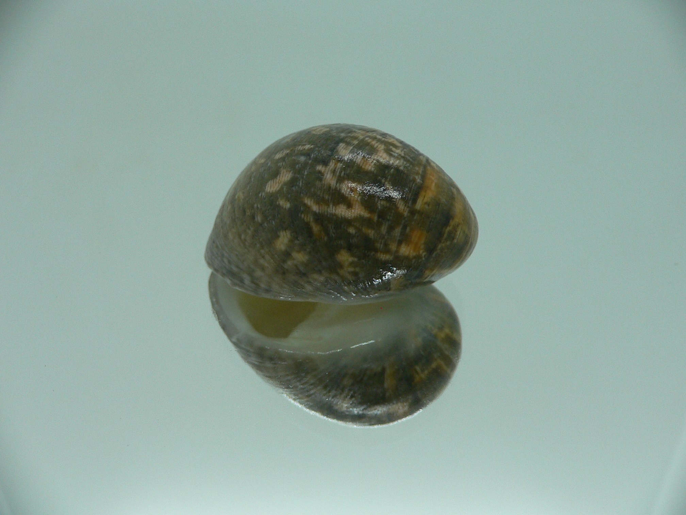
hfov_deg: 52.6
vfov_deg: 40.7
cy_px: 258
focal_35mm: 35
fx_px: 694
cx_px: 343
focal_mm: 4.6
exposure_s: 1/60
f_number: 2.8
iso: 80
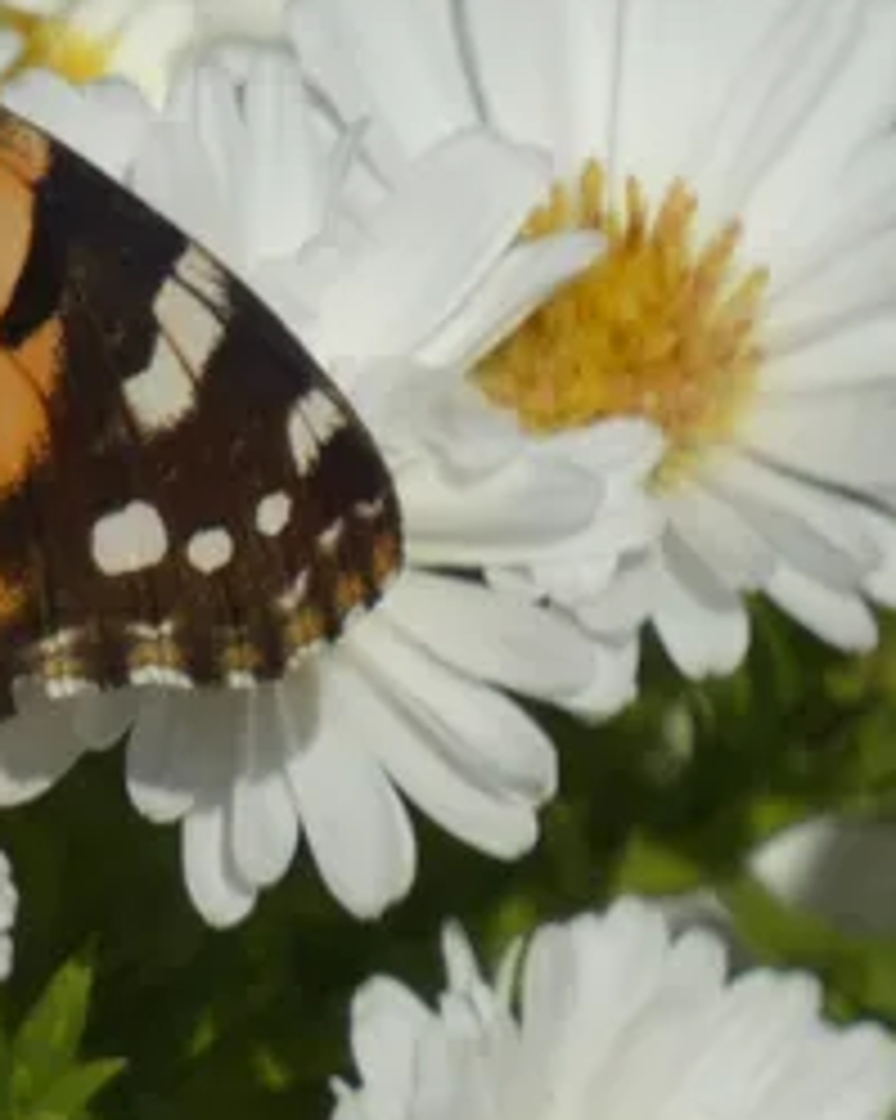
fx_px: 56717
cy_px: 283
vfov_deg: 1.1
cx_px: -275
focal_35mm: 1710
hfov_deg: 0.9
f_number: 5.6
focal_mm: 121.9
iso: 80
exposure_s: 1/500
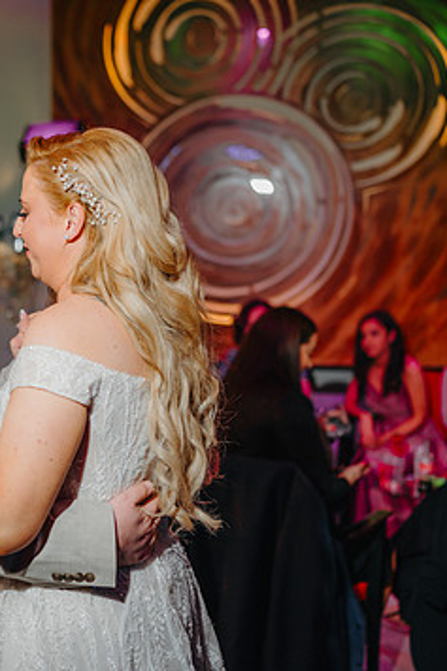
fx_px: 1063
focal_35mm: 57
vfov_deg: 35.1
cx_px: -25
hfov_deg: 22.6
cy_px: 335
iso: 100
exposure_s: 1/200
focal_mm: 35
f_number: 1.8
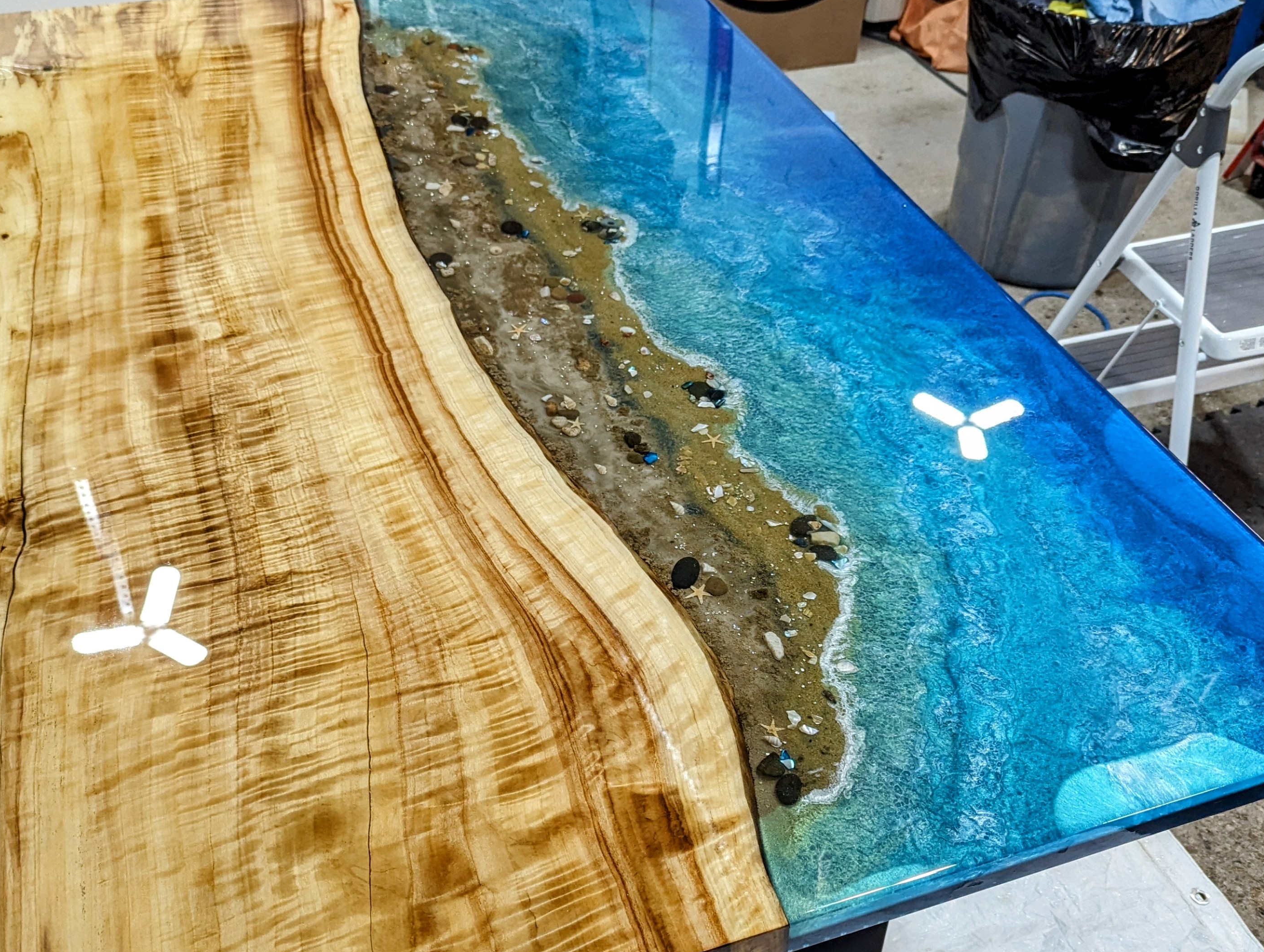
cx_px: 601
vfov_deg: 40.7
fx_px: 1280
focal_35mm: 35
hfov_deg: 52.5
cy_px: 551
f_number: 1.85
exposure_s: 1/120
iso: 260
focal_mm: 6.81
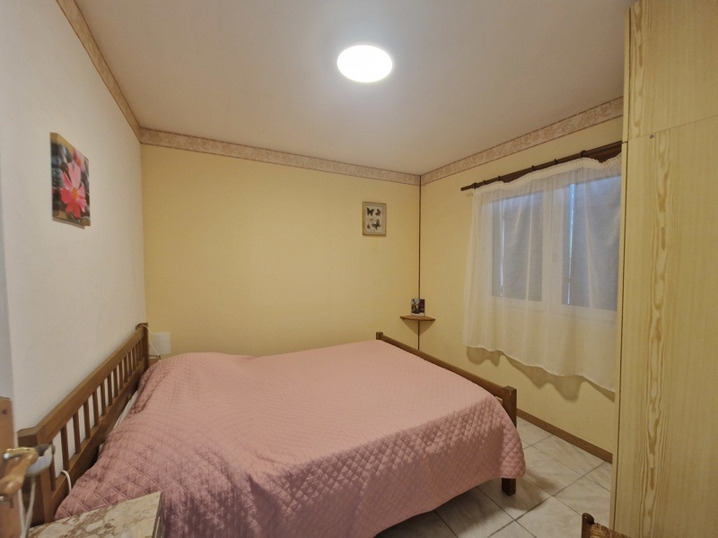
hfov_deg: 106.2
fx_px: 270
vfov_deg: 89.9
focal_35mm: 13
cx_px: 359
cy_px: 269
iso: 200
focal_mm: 2.2
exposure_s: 1/50
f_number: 2.2
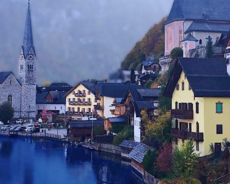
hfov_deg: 27.5
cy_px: 67
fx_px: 470
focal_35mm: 69
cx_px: 133
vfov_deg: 22.1
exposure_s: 1/286
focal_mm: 4.15
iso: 25
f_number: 2.2
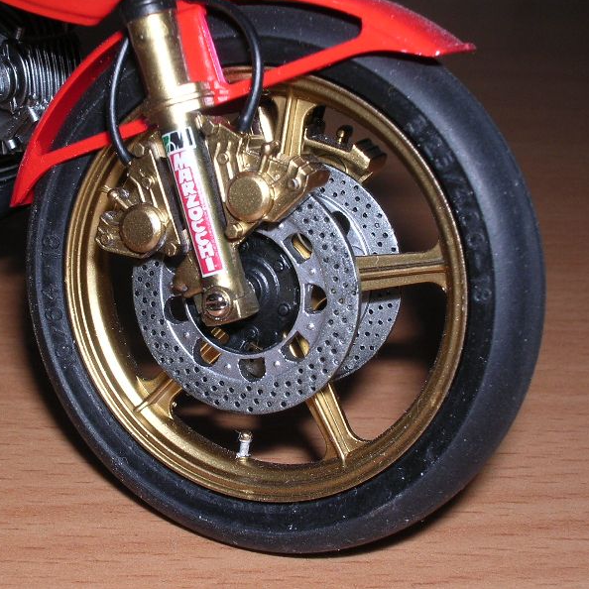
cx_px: 214
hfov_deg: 23.0
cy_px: 294
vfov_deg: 23.1
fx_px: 1444
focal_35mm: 75
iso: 100
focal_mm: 9.6
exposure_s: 1/60.1
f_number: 7
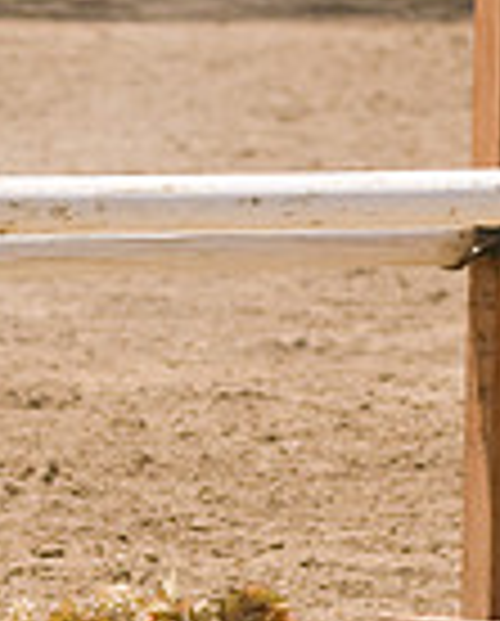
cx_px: -586
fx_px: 13587
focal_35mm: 737
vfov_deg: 2.6
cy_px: -92
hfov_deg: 2.1
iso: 200
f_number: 4.5
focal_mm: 125
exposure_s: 1/2000
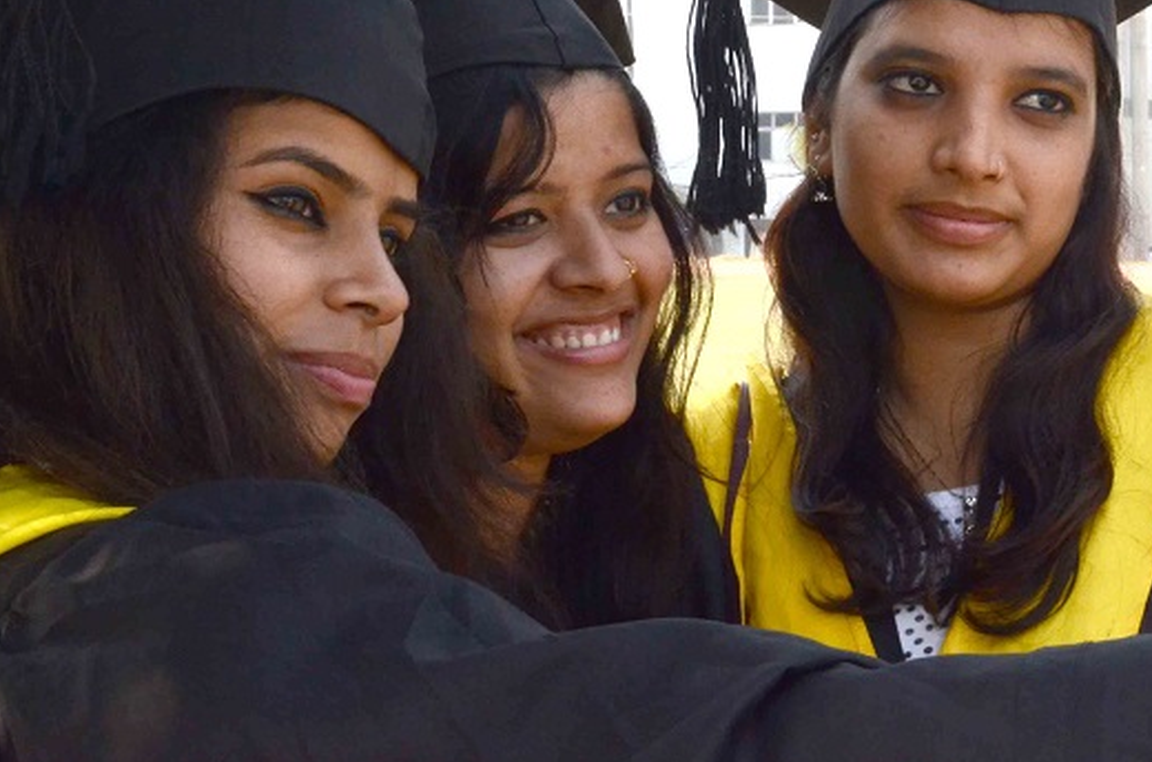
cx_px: 973
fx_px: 3479
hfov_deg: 18.6
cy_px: 173
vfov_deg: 12.5
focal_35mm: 109
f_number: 22
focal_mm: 42
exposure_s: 1/250
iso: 1250
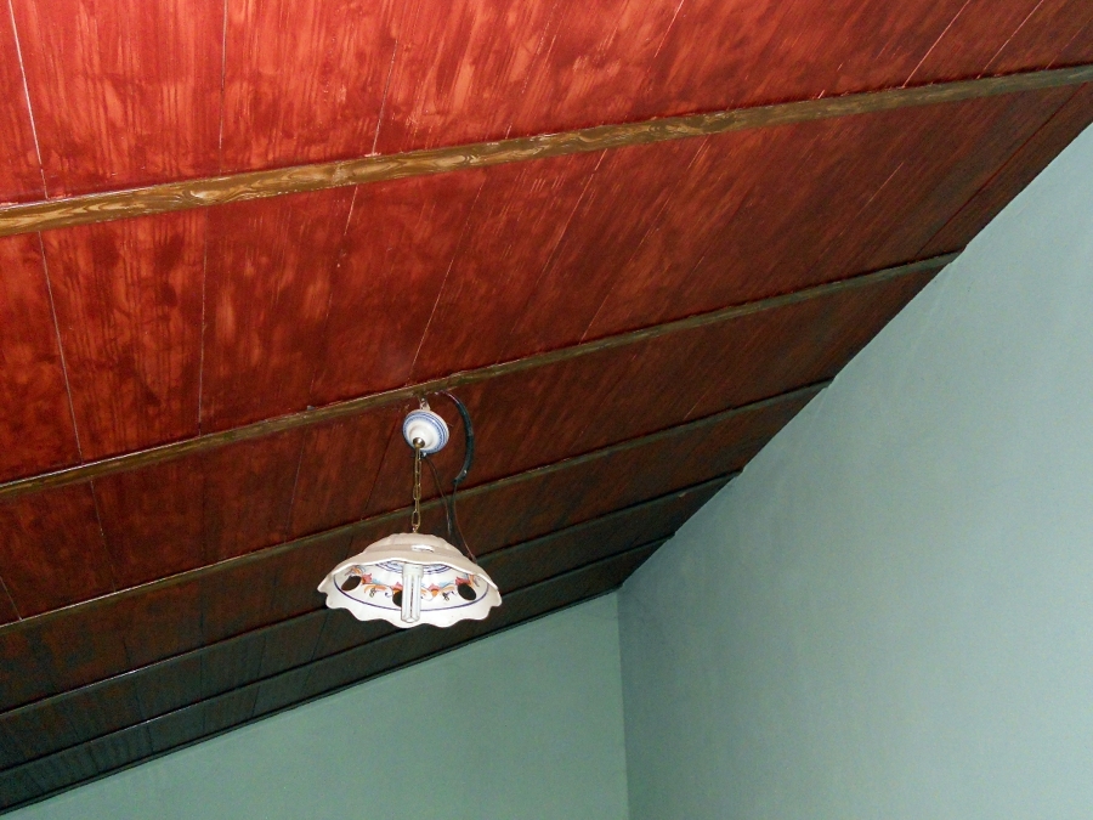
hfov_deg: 56.8
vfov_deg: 44.2
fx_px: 1010
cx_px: 546
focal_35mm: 32
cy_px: 410
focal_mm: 5.8
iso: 400
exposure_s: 1/25
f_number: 3.5
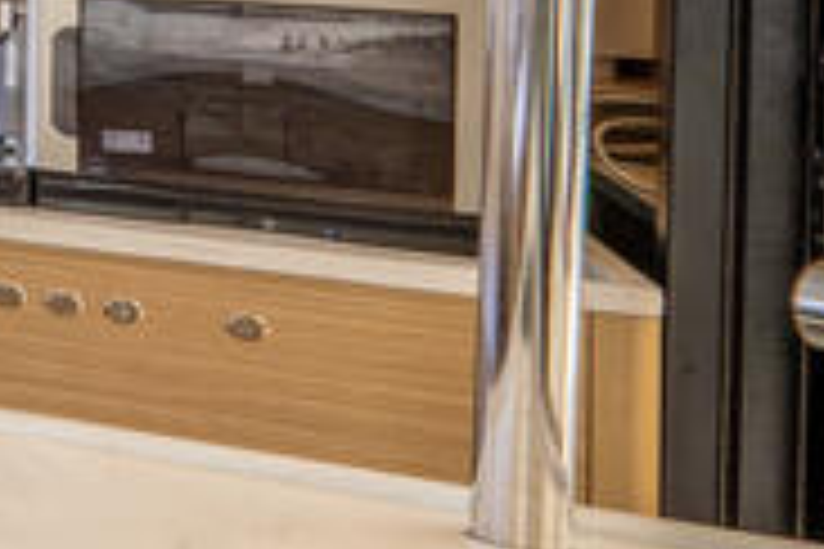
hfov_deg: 9.8
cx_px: -1954
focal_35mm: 84
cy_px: -227
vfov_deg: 15.3
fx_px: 1923
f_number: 7.1
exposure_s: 1/25
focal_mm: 12
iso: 100
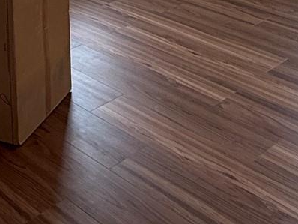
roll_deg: -0.1
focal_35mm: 72
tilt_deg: -9.9
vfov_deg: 18.0
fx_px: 620
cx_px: 86
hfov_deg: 26.8
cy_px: -123
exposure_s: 1/120
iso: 50
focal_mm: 2.22
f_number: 2.2
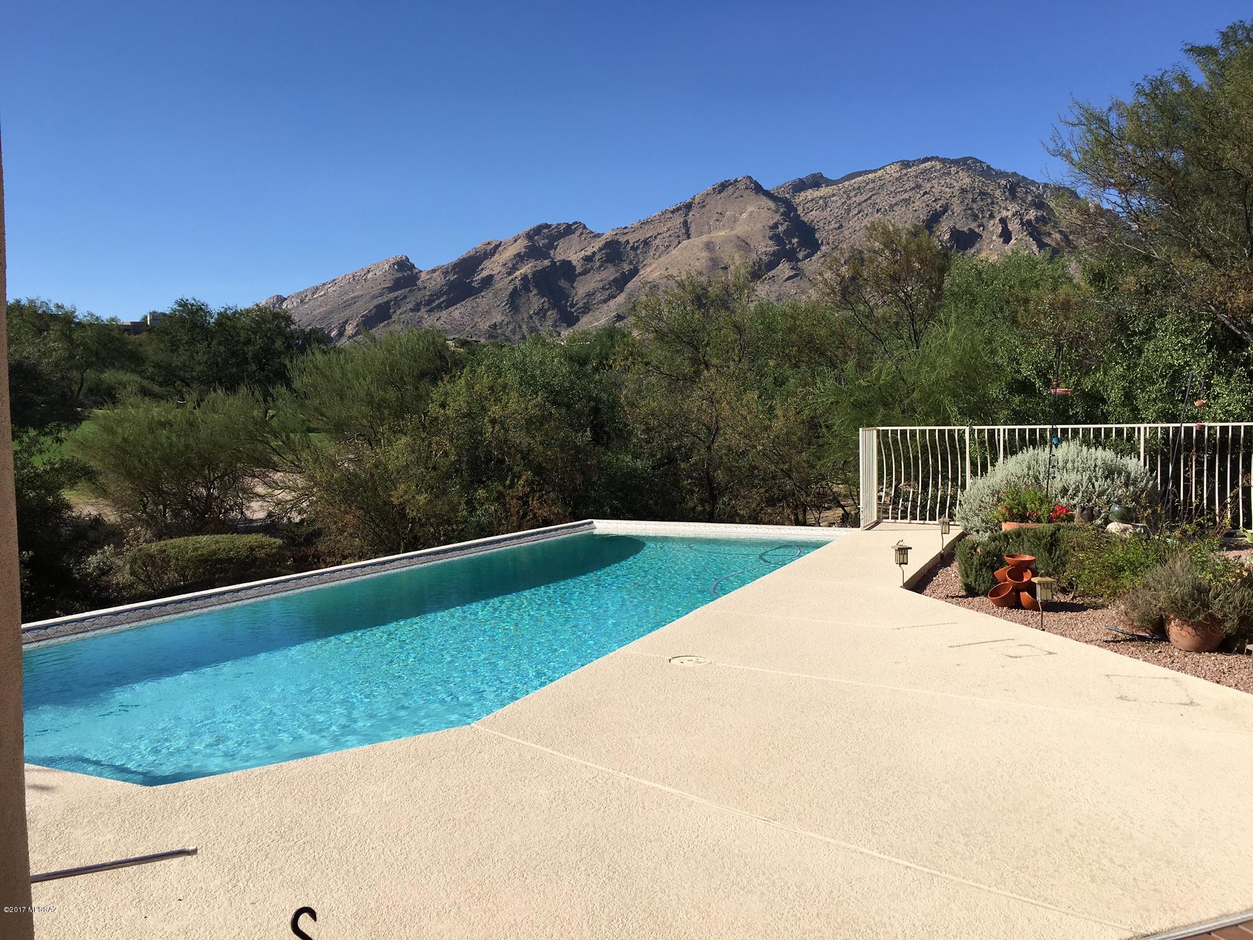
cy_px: 470
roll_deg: +0.7
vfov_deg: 48.2
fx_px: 1050
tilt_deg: -2.5
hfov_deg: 61.7
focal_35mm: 29
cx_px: 626
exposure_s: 1/1923
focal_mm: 4.15
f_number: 2.2
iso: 25
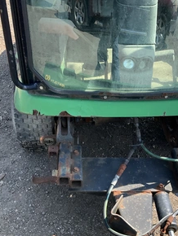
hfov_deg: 35.6
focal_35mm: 40
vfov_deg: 46.8
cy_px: 120
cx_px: 120
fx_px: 274
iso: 25
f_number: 1.8
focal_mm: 3
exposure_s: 1/478
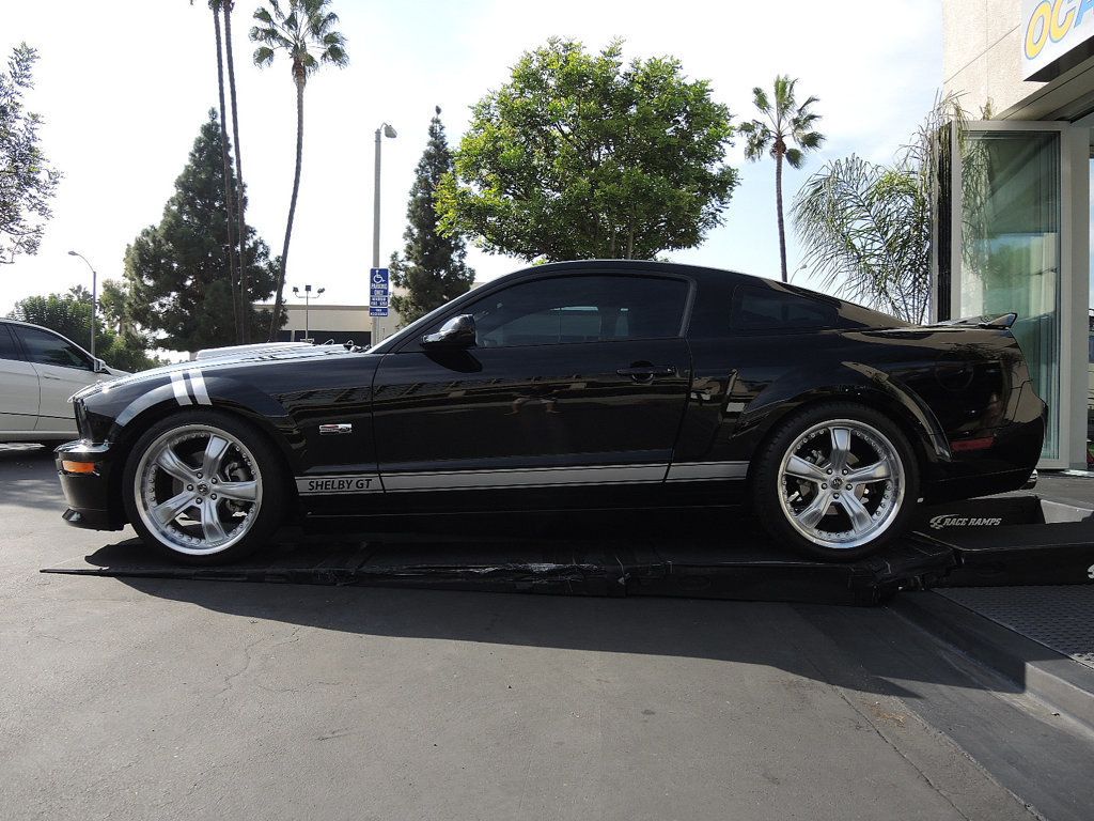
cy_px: 410
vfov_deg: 49.7
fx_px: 885
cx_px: 547
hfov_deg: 63.4
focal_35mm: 28
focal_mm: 6
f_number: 2.5
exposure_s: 1/1250
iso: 80
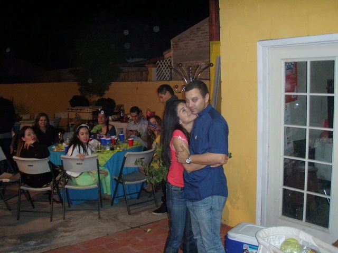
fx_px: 371
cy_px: 126
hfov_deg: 49.0
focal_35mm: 38
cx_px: 169
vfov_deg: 37.7
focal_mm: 6.7
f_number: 3.5
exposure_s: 1/30
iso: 320
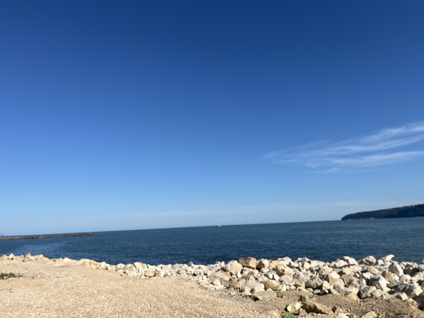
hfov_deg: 67.3
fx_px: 318
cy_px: 159
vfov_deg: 53.1
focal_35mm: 26
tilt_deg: +10.4
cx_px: 212
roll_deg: +2.9
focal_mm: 5.1
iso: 50
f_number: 1.6
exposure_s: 1/6173
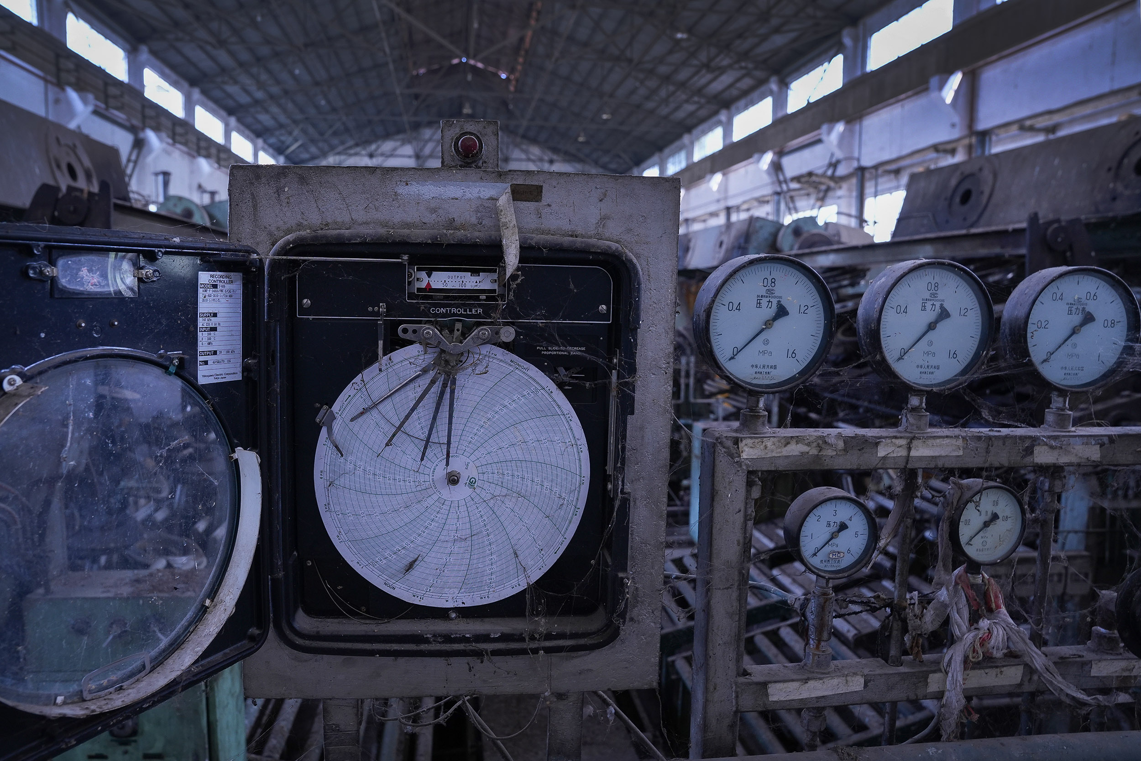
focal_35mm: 25
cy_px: 380
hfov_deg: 71.5
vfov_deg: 51.3
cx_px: 570
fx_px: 792
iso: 800
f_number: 5.6
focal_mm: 25
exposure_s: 1/30
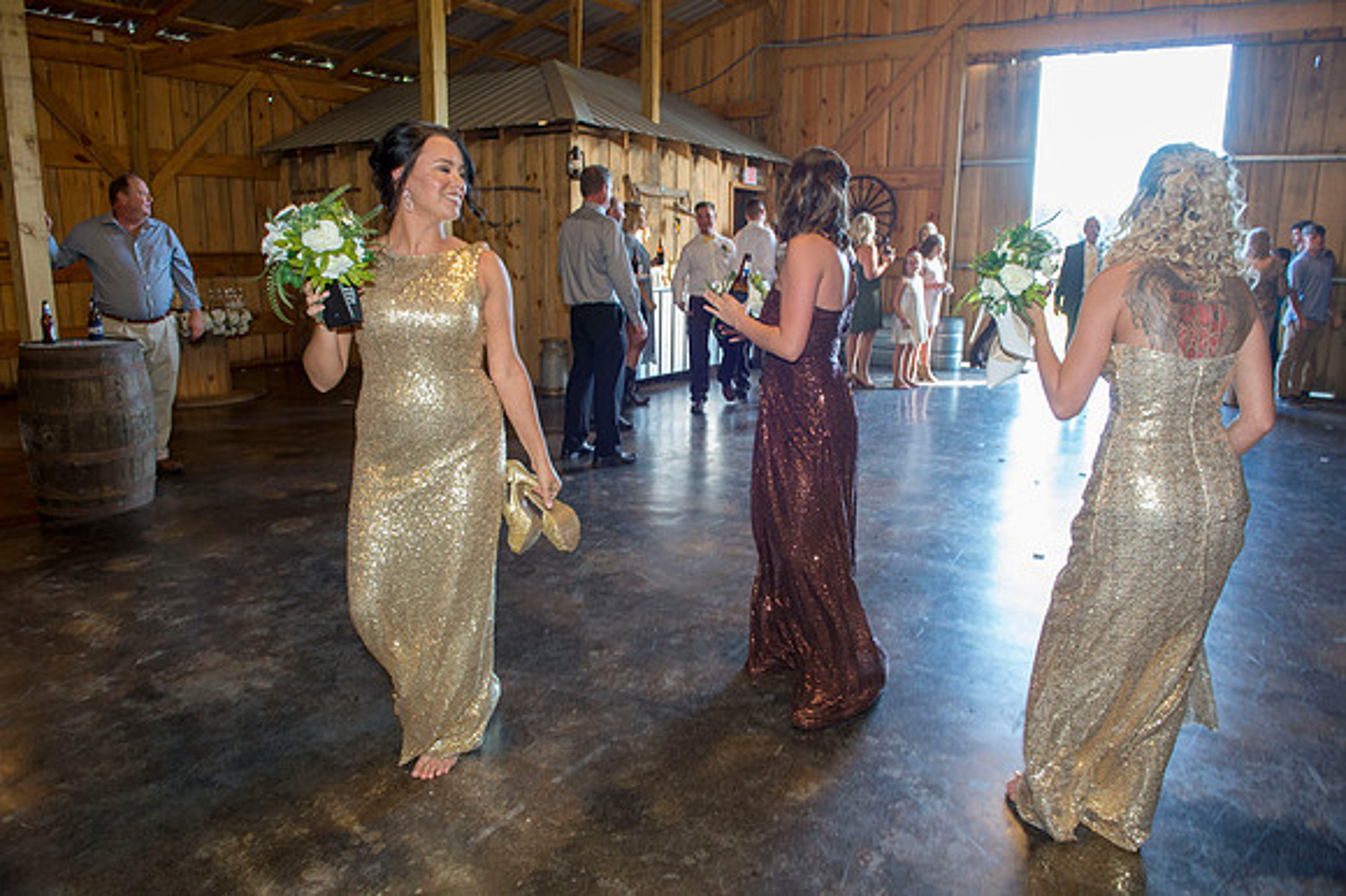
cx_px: 673
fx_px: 897
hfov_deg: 73.8
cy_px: 448
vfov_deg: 53.1
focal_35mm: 24
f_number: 5
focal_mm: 24
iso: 1600
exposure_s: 1/100
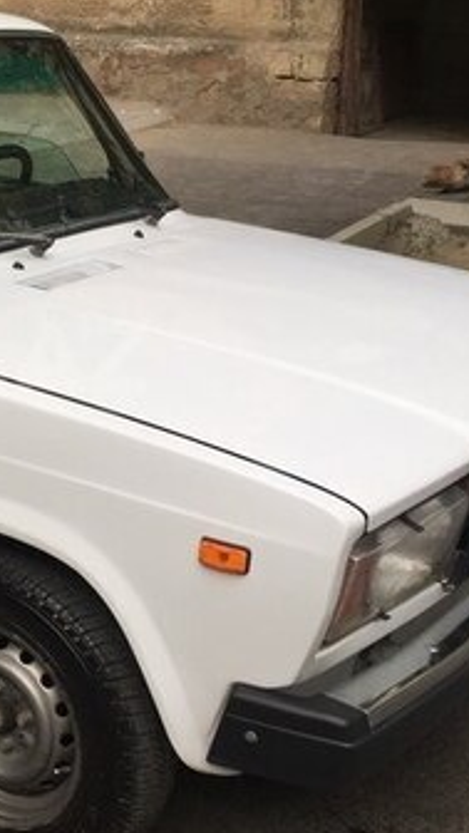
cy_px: 356
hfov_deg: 18.3
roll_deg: -0.2
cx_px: -107
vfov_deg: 33.8
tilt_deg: -15.6
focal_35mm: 62
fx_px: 1371
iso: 32
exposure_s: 1/102
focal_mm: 4.15
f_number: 2.2
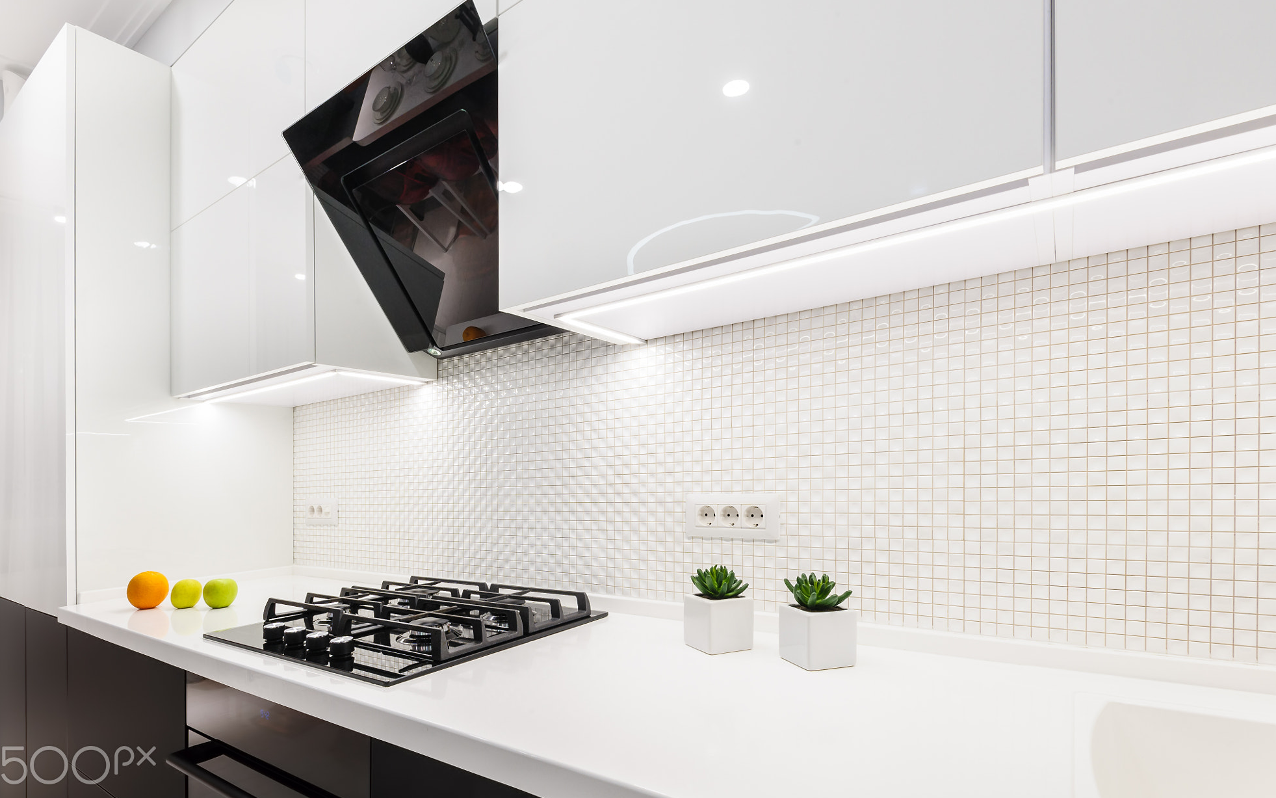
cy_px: 432
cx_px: 615
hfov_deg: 94.3
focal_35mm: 17
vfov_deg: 67.9
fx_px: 591
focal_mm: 16
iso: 200
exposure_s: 1/5
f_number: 14
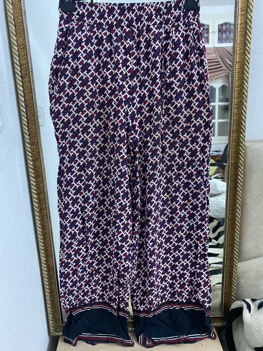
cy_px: 176
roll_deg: +2.2
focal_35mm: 26
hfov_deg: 53.1
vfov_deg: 67.3
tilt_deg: -19.6
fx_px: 263
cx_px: 132
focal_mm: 4.25
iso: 500
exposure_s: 1/33
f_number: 1.8
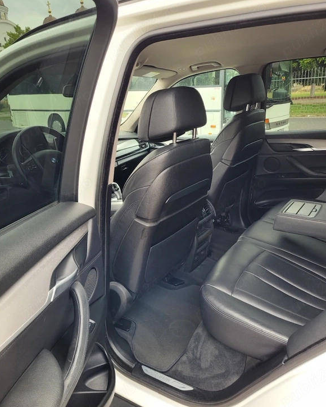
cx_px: 165
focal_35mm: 28
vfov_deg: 62.1
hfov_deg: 51.5
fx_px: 338
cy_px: 218
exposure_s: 1/158
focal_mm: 5.4
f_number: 1.8
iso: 40
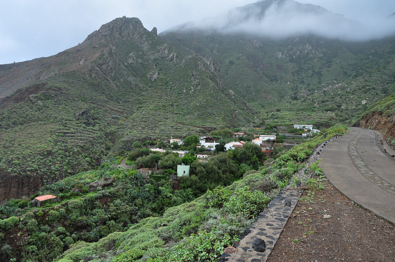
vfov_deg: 47.8
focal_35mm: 27
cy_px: 131
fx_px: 296
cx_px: 198
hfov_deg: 67.4
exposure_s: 1/250
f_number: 8
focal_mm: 18
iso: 400
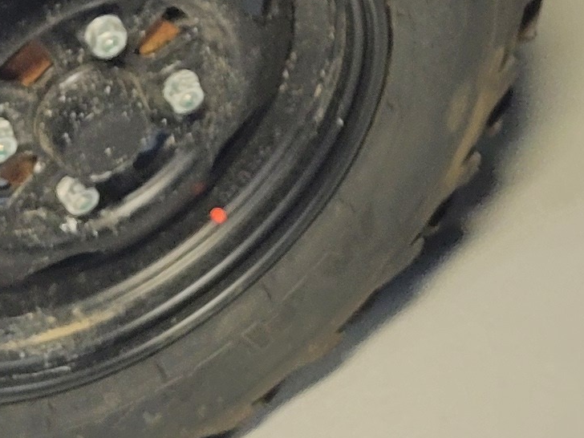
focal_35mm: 144
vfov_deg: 8.9
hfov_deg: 13.6
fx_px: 2429
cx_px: 554
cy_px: -744
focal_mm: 5.4
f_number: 1.8
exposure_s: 1/40
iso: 200
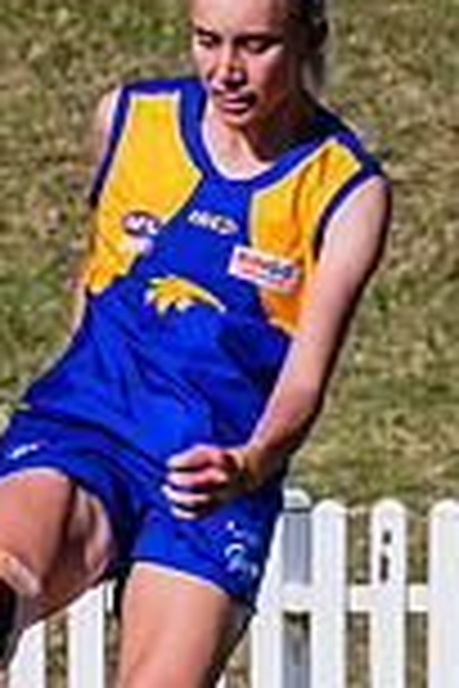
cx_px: 326
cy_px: 520
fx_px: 60660
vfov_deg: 0.7
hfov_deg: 0.4
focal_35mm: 3172
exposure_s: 1/1250
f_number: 16
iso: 640
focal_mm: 420
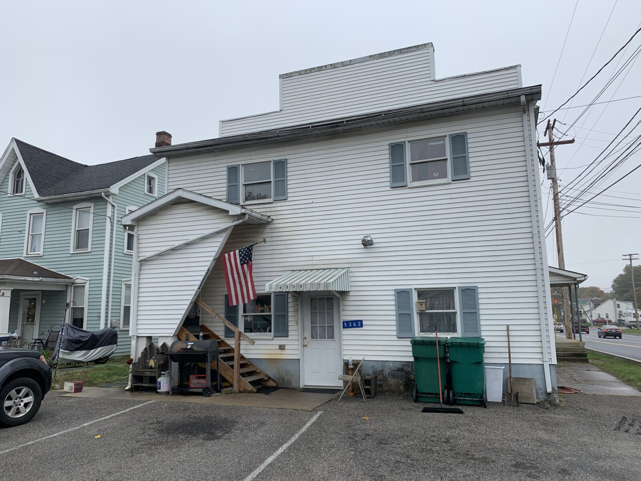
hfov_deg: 67.3
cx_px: 320
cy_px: 240
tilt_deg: +9.0
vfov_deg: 53.1
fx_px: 481
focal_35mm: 26
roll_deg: +0.6
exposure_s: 1/954
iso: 25
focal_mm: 4.25
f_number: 1.8
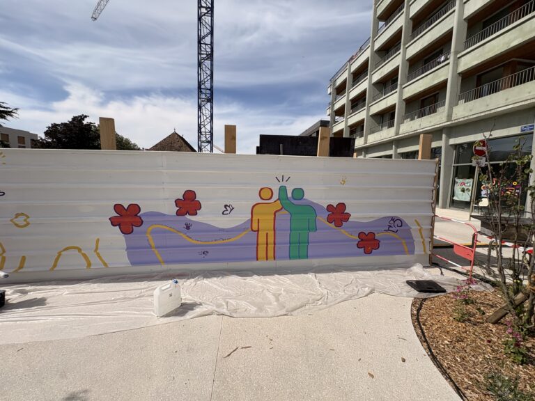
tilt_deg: -4.9
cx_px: 268
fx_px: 216
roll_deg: -1.0
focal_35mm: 14
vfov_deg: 85.7
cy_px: 200
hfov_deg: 102.1
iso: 50
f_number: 2.2
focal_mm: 2.22
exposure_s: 1/3106
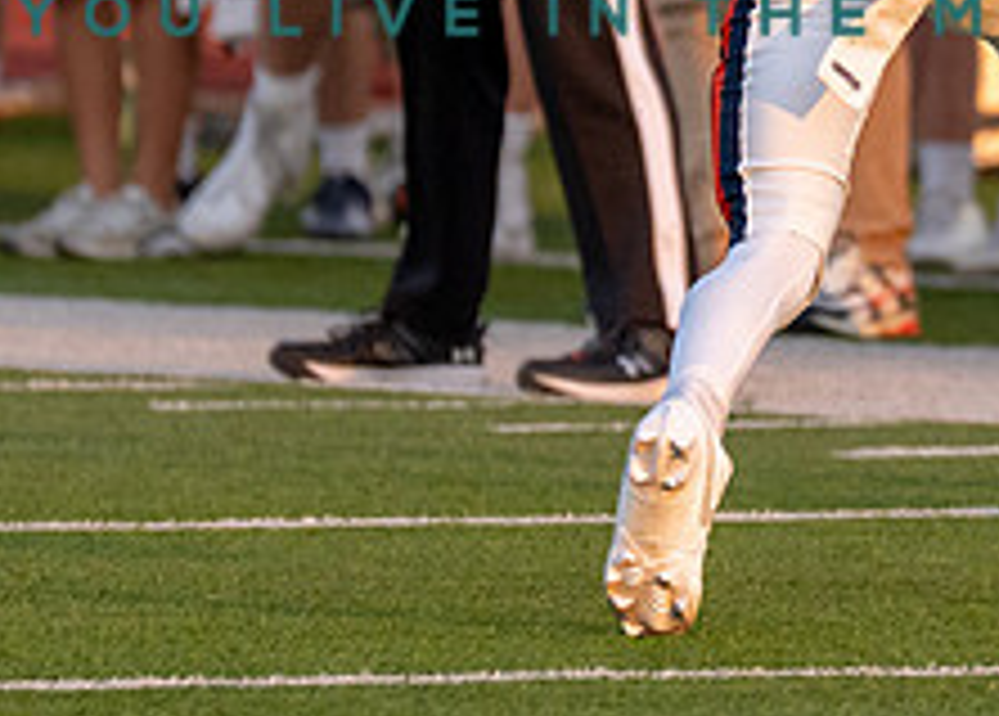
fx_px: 32914
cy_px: 29
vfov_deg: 1.2
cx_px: 832
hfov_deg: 1.7
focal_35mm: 1159
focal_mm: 200
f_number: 2.8
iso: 640
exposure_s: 1/2500
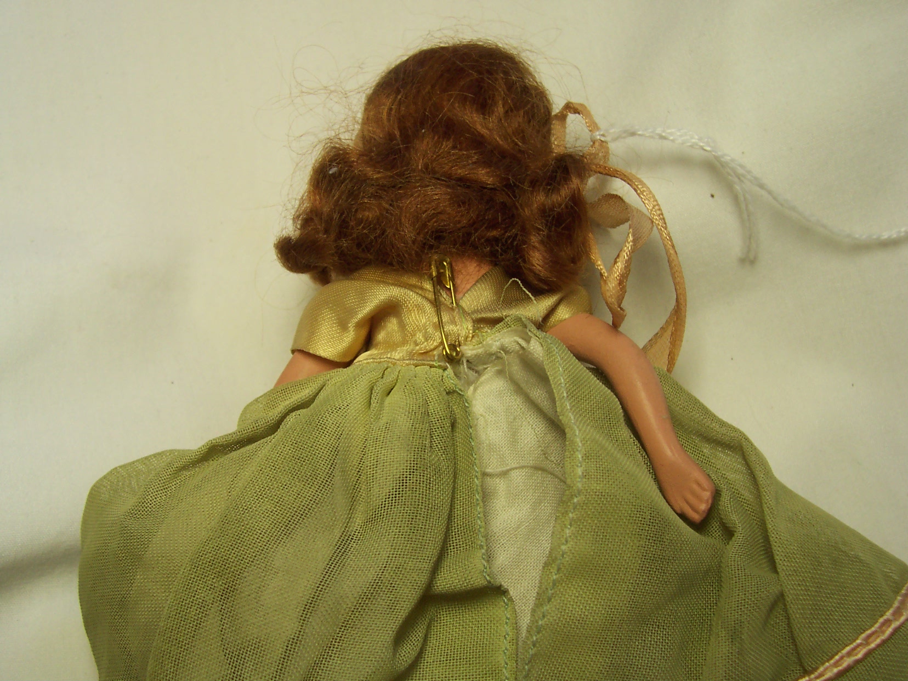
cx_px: 454
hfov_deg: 50.1
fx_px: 971
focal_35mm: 37
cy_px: 340
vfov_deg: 38.7
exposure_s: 1/90
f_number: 2.8
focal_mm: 5.6
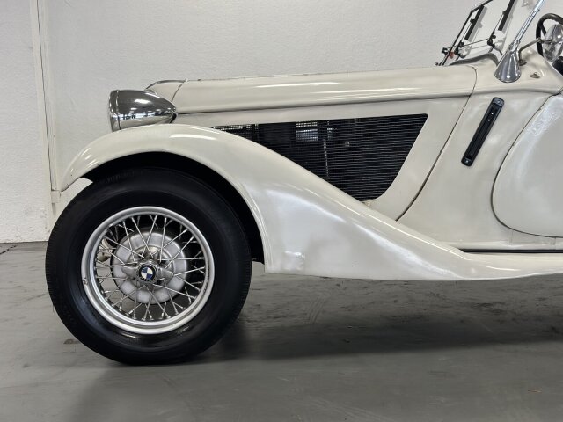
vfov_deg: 30.3
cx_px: 282
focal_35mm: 48
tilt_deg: -7.5
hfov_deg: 39.7
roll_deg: +1.7
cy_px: 211
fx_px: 781
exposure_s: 1/121
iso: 100
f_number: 1.78
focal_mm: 6.86
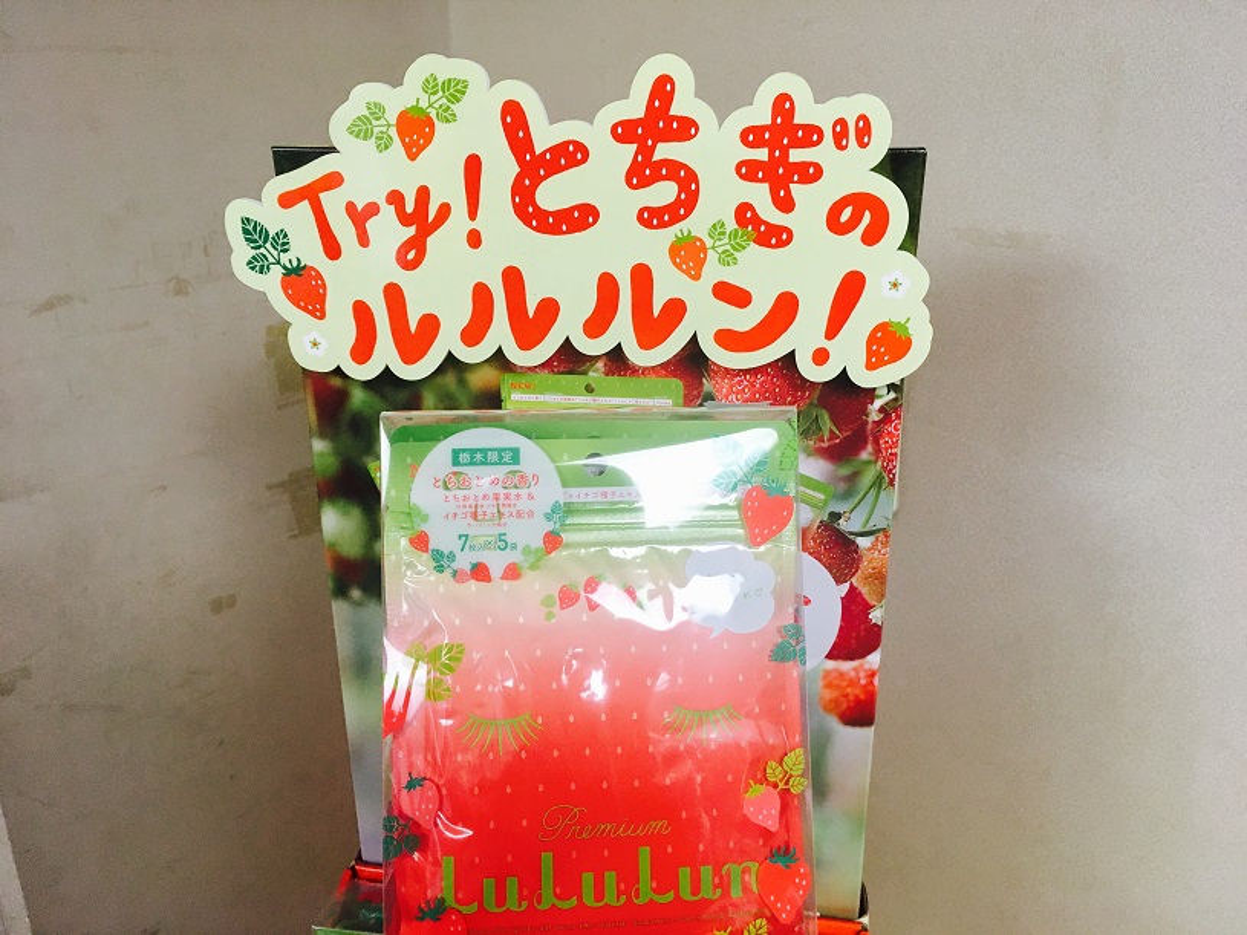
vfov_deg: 48.2
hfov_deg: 61.7
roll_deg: +1.7
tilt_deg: -19.3
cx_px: 624
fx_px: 1045
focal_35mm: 29
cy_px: 468
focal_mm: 4.15
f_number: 2.2
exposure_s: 1/33
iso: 64
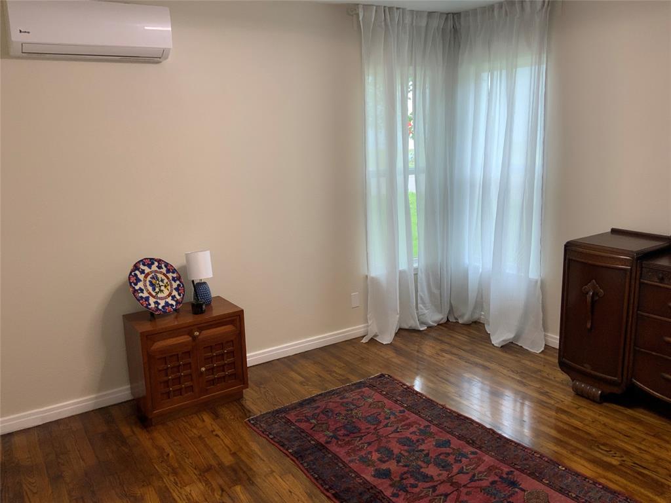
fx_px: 562
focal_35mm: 29
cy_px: 252
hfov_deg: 61.7
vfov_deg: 48.2
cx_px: 336
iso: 50
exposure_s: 1/60
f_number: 1.8
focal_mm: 3
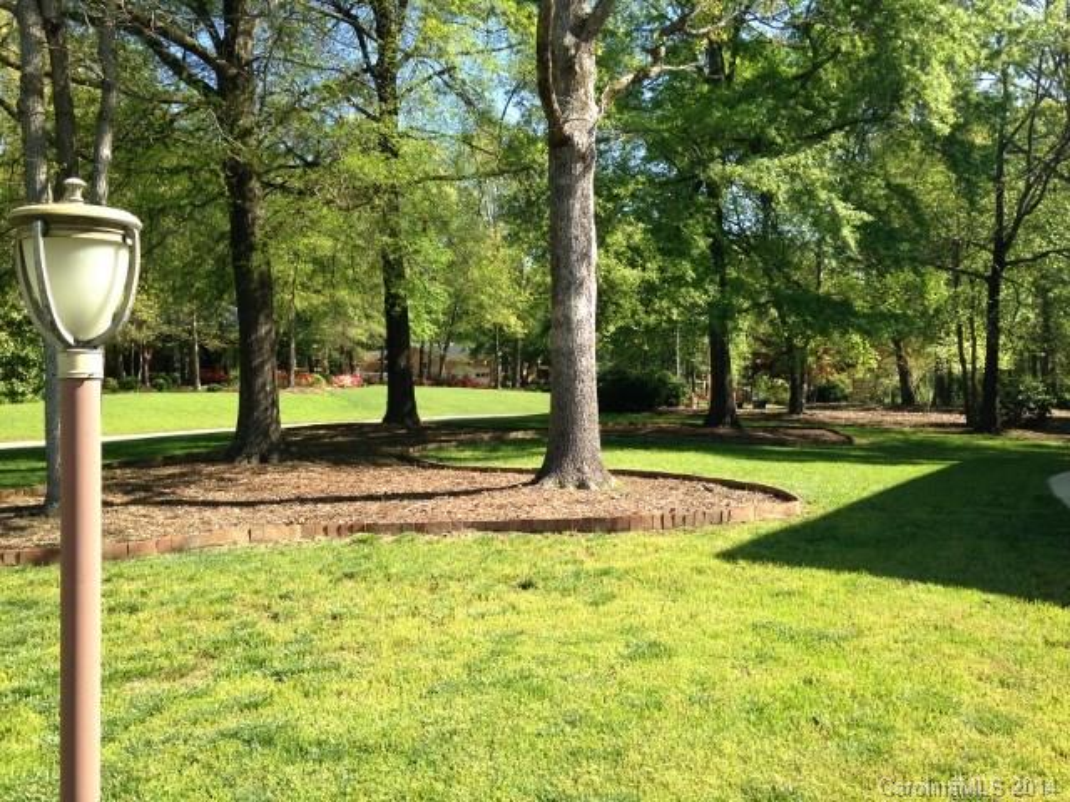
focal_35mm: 33
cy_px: 401
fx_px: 1020
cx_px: 535
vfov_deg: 42.9
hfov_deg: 55.4
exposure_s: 1/467
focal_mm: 4.12
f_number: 2.4
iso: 50
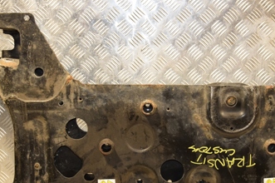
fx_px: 664
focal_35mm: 87
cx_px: 172
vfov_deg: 15.6
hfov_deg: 23.3
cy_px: 121
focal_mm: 30
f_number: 5
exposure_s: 1/125
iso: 800
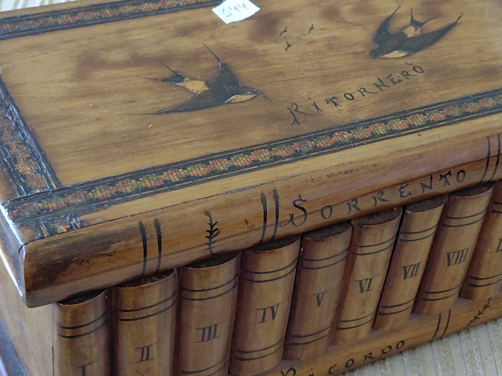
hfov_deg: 48.2
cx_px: 333
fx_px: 551
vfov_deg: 37.6
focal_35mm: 38
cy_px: 151
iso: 250
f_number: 1.8
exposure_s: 1/40
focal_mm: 4.69
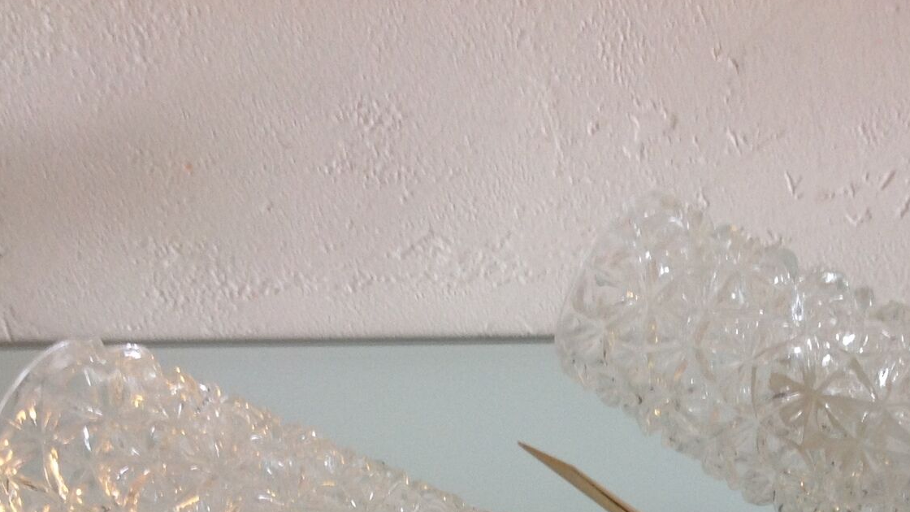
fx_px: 1641
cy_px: 603
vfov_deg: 17.0
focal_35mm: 68
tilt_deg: -63.6
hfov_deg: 30.5
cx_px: 681
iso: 64
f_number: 2.4
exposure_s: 1/15
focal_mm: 4.28
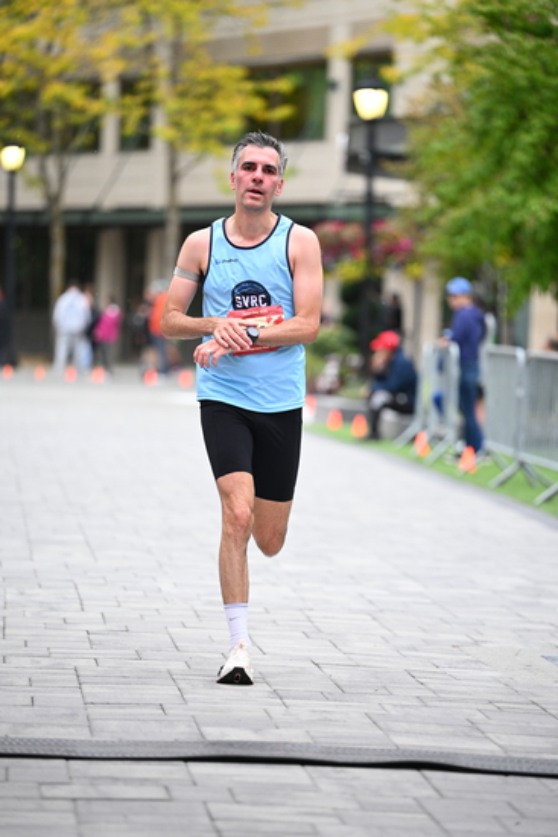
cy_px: 418
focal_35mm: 160
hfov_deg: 8.6
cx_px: 279
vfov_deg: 12.8
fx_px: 3717
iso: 1600
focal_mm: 160
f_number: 2.8
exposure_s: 1/1250
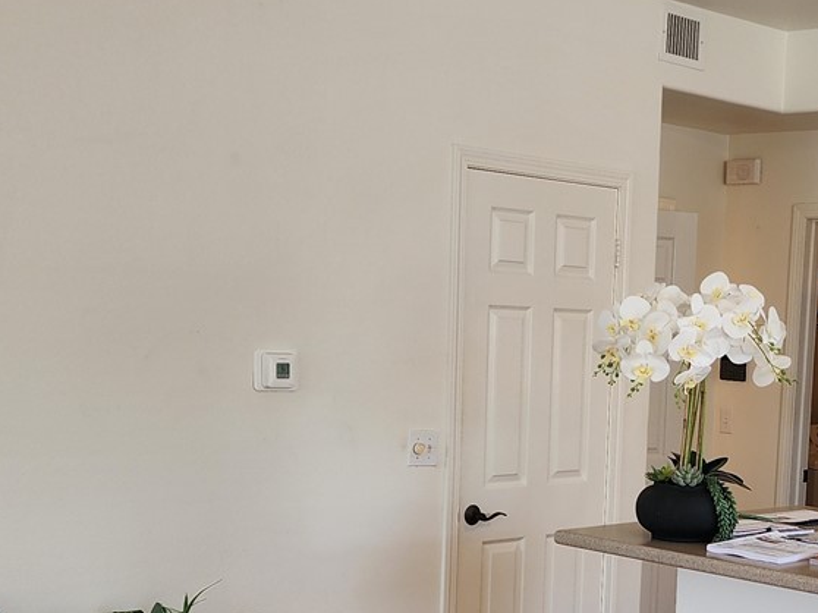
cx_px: 676
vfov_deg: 21.7
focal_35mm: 66
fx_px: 1559
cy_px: 557
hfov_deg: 28.6
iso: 64
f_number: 1.8
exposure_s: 1/120
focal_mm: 6.4
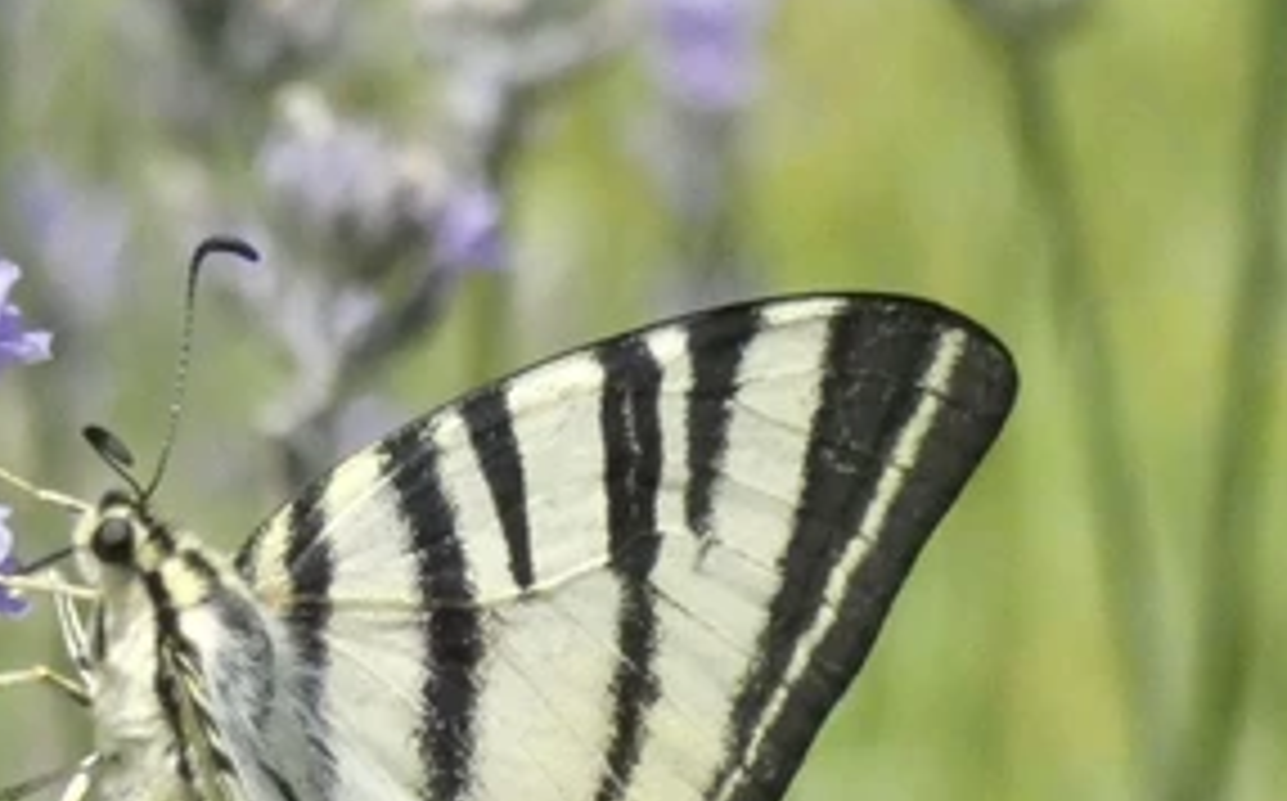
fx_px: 21476
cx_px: 374
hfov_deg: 3.4
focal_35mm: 613
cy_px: 1053
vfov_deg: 2.1
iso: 800
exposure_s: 1/1000
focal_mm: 46.2
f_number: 5.5
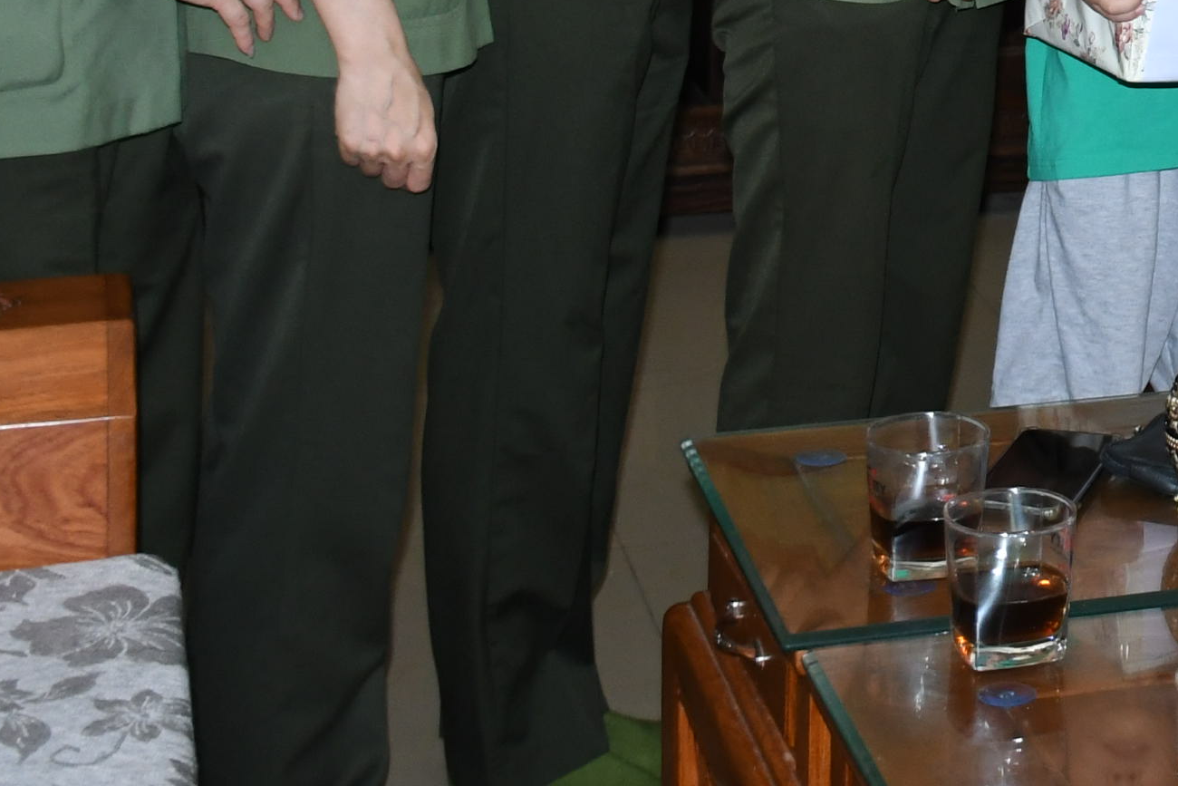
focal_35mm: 106
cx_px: 1550
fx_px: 3469
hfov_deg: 18.0
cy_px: -454
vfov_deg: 12.2
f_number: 3.5
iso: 1000
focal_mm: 22
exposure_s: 1/200
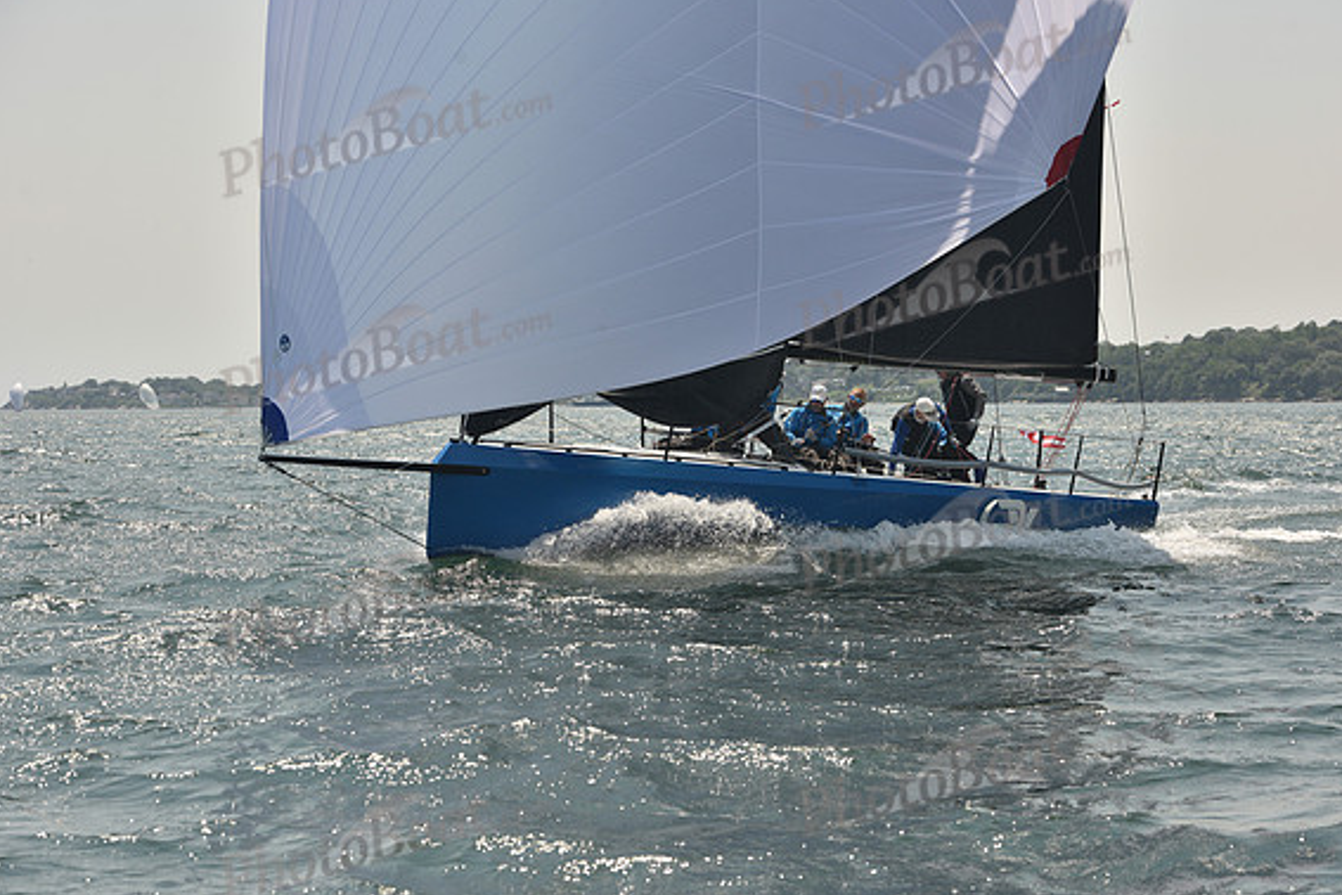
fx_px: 3243
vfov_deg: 15.7
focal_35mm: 87
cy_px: 444
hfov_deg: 23.4
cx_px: 677
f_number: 7.1
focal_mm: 85
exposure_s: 1/640
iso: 250
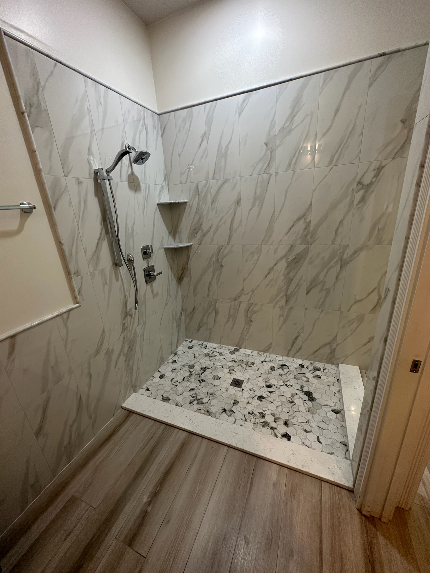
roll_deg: +4.3
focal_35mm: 14
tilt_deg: -19.2
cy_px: 286
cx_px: 215
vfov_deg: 102.1
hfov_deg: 85.7
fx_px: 232
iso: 160
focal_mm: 2.22
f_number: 2.2
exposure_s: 1/60
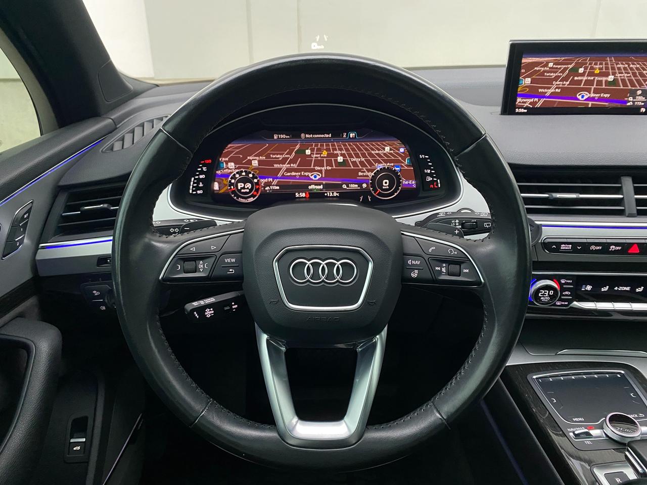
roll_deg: +0.6
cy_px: 242
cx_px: 324
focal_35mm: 26
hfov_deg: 67.3
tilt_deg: -22.3
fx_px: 486
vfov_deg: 53.1
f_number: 1.8
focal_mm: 4.25
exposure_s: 1/57
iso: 500
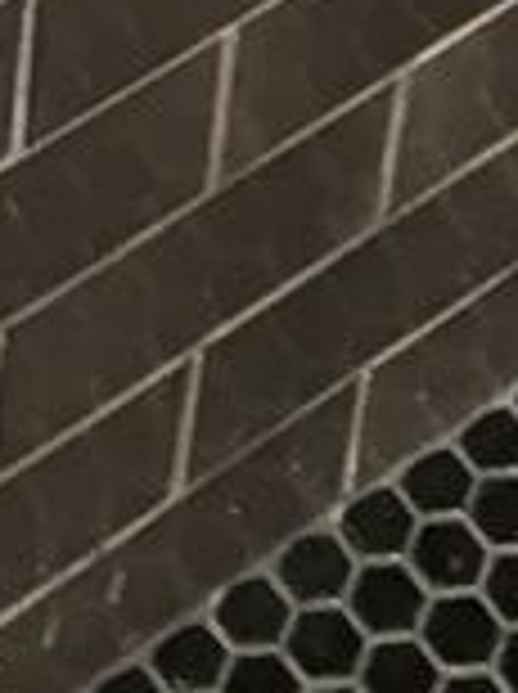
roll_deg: -5.2
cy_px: -1827
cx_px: 243
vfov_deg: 7.1
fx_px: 4522
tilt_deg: -30.1
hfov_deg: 6.6
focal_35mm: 226
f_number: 2.2
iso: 50
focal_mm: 4.15
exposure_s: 1/30
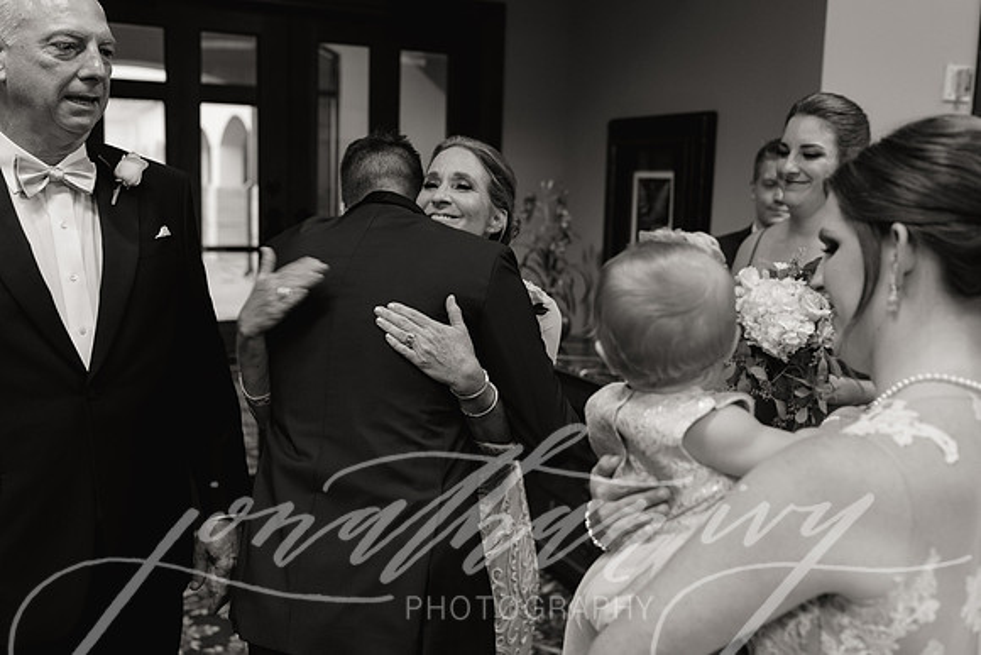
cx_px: 490
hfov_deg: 54.4
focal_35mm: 35
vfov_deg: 37.9
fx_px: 954
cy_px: 328
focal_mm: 35
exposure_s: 1/125
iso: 1600
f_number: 2.8
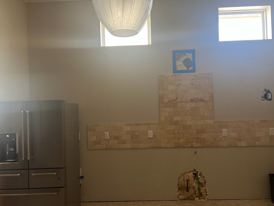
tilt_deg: +2.7
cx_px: 135
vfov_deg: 51.4
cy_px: 106
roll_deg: +0.6
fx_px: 214
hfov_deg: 65.3
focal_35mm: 27
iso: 200
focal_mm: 5.7
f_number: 1.5
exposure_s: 1/60
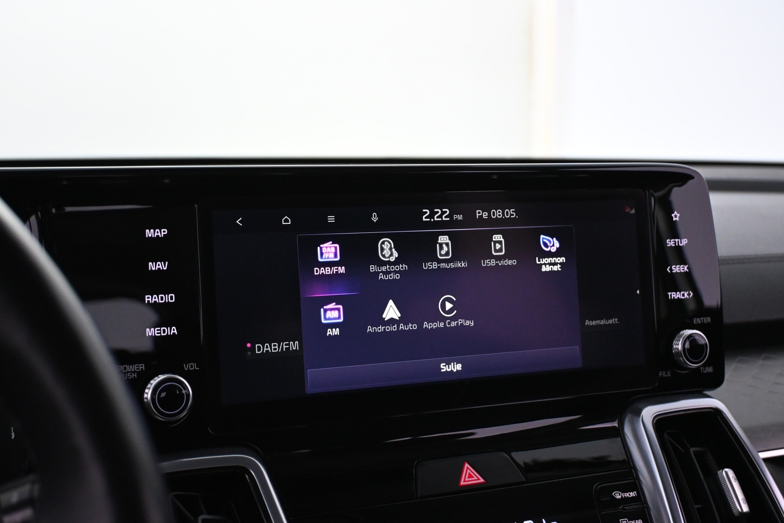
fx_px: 1078
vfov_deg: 27.3
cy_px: 262
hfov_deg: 40.0
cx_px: 392
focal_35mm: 50
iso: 3200
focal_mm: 33
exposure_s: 1/60
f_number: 5
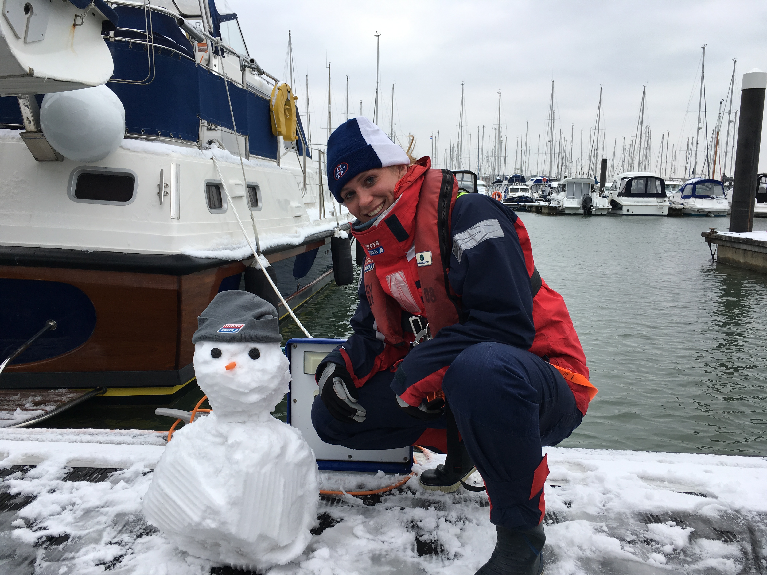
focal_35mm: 29
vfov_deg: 48.2
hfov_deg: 61.7
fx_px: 643
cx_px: 384
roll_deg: -1.6
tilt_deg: -9.2
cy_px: 288
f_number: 2.2
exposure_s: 1/394
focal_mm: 4.15
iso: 25
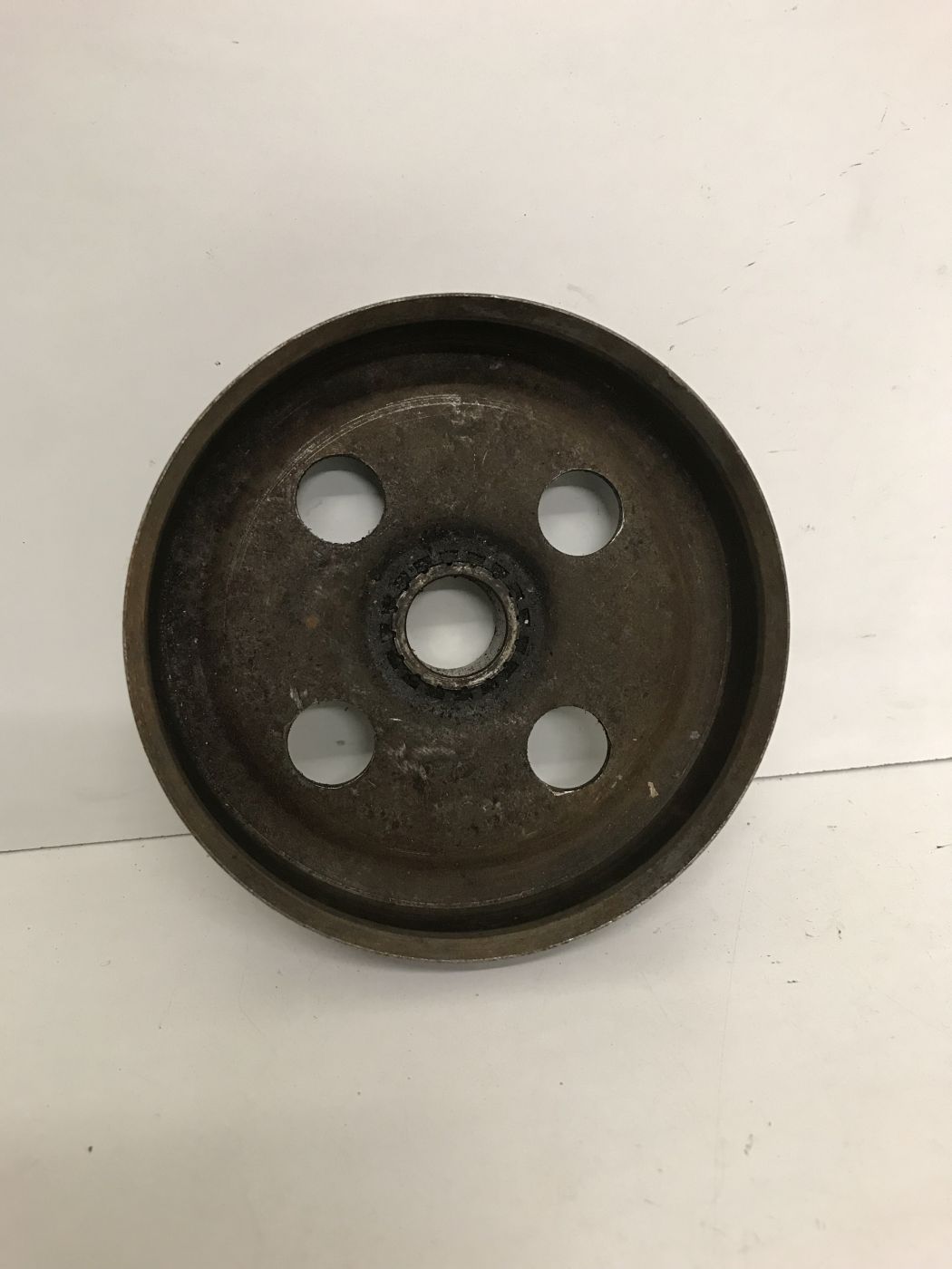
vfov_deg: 63.4
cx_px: 476
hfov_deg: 49.7
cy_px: 634
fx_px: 1027
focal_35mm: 28
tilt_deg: -25.6
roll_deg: +2.3
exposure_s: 1/17
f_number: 1.8
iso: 64
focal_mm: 3.99
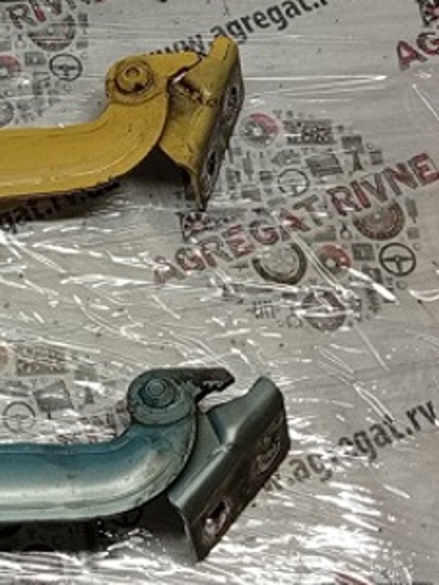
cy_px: 161
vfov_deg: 22.3
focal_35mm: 87
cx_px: -110
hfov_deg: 16.2
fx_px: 1470
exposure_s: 1/50
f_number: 1.8
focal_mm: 3.96
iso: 94
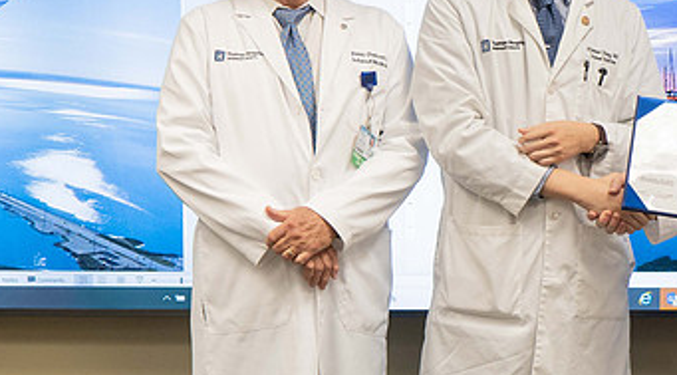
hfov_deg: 22.2
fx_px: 1717
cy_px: 273
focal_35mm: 96
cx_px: 481
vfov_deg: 12.4
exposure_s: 1/160
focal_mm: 38
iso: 1000
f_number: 4
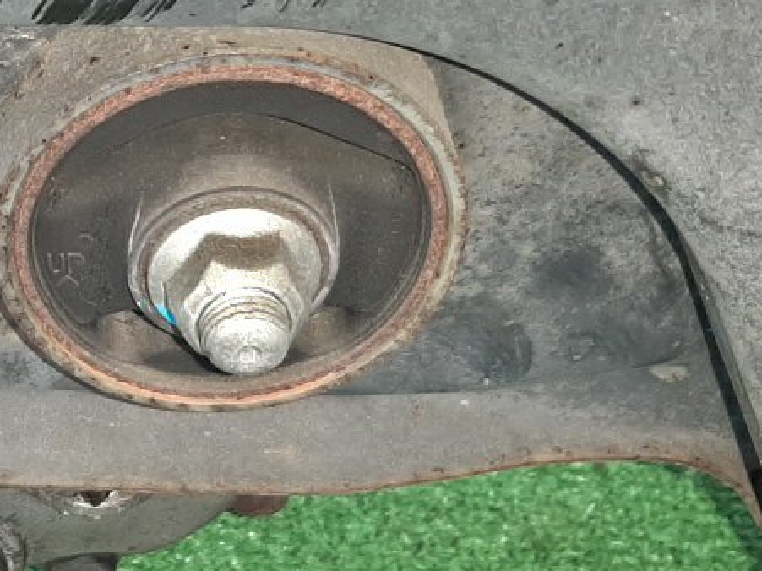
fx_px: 1827
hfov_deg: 21.9
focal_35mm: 83
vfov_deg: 17.8
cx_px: -135
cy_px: 258
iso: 171
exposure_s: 1/50
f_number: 1.7
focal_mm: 3.93
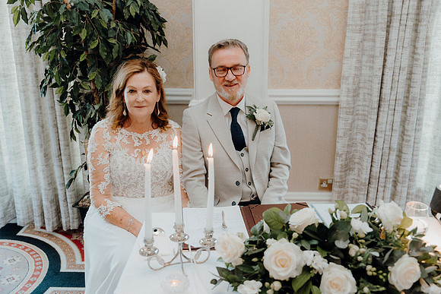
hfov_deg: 51.9
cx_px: 220
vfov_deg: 36.0
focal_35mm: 37
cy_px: 147
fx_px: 453
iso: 2000
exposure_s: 1/160
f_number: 3.5
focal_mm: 37
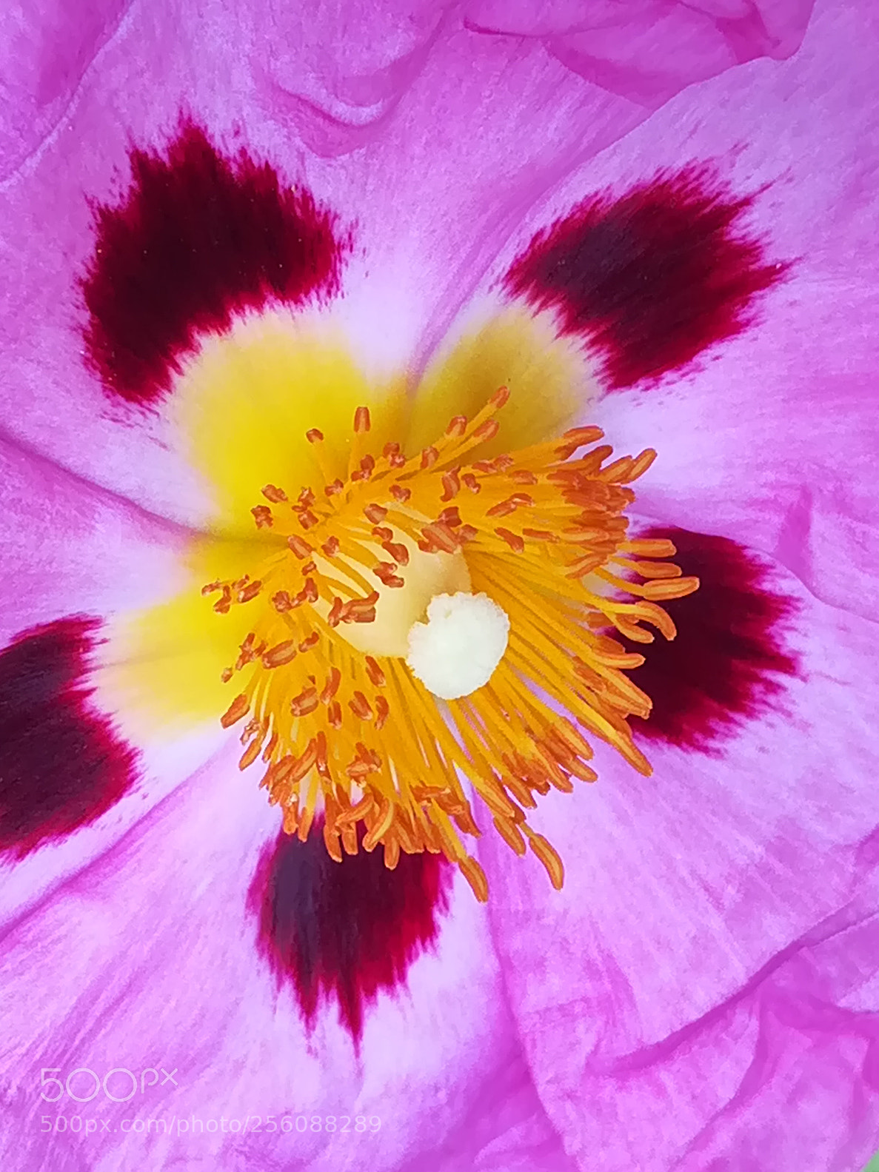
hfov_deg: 15.7
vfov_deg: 20.9
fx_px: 3183
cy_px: 590
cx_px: 438
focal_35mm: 94
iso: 50
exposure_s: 1/124
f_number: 2.2
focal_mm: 3.83
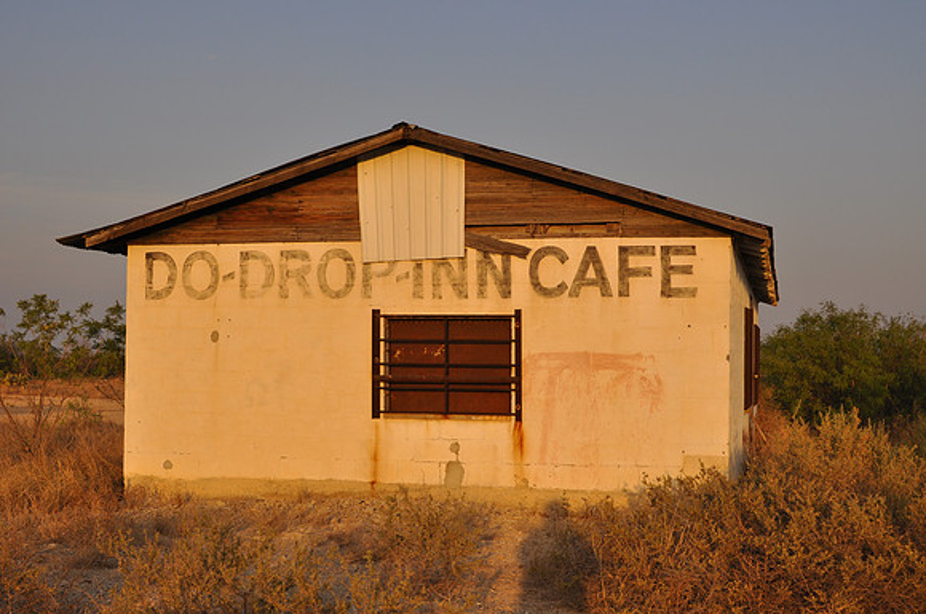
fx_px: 1349
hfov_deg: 37.9
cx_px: 463
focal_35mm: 52
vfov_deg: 25.7
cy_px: 307
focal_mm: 35
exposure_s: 1/160
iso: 200
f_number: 6.3
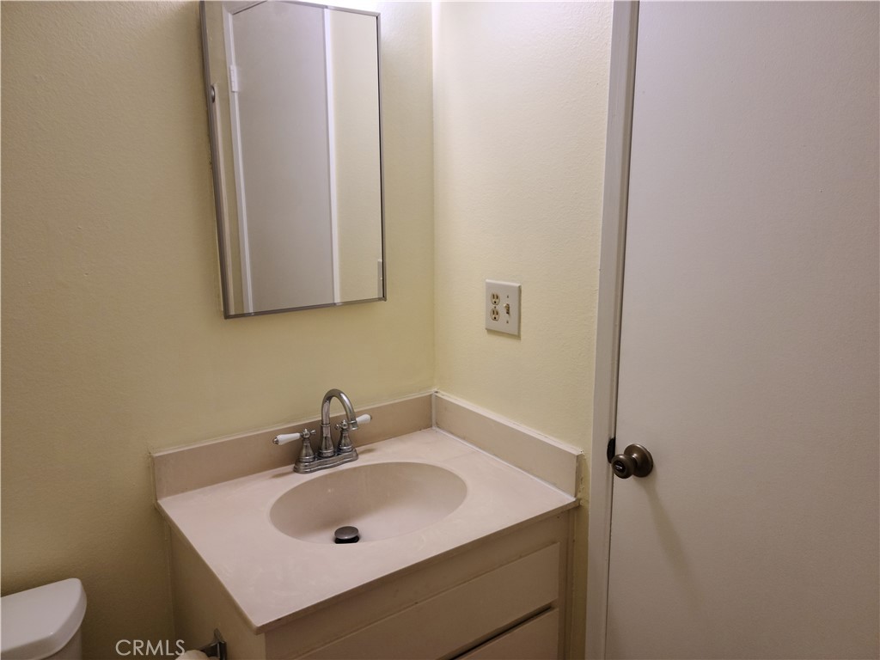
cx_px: 440
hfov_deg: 63.4
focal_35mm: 28
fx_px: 712
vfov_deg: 49.7
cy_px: 330
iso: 50
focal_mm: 5.9
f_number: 2
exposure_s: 1/60
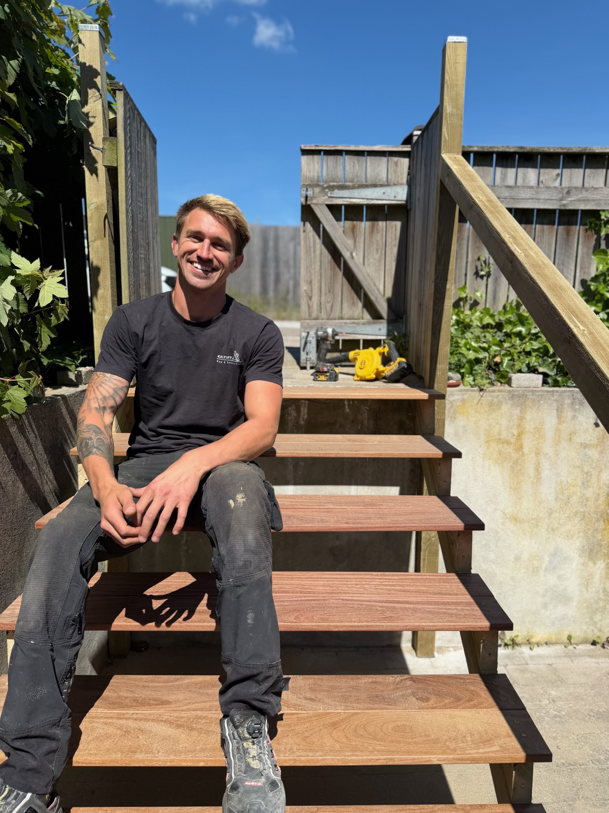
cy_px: 406
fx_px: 563
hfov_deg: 56.8
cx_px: 304
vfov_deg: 71.6
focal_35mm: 24
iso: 80
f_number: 1.78
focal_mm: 6.76
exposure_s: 1/3759
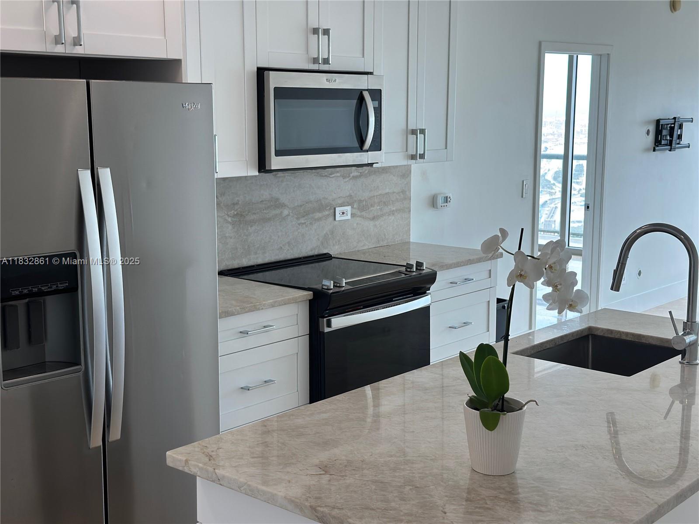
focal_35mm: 48
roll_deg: -0.4
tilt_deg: -9.8
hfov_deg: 39.7
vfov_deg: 30.3
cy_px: 262
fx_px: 969
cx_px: 350
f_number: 1.78
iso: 64
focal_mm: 6.86
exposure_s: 1/159
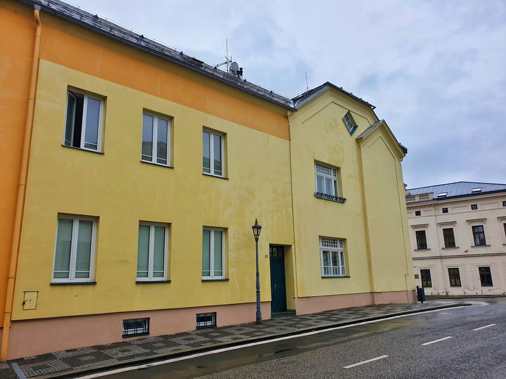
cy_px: 190
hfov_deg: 67.3
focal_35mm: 26
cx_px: 253
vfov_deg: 53.1
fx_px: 380
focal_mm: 4.3
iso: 50
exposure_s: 1/414
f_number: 2.4
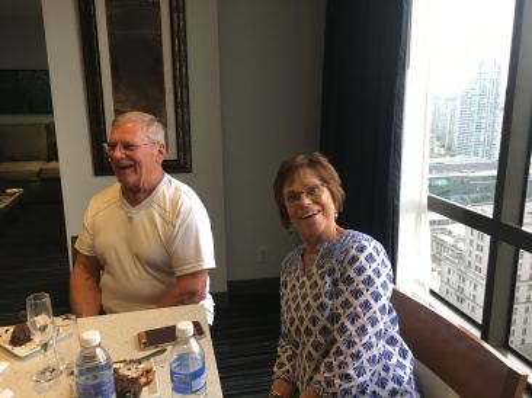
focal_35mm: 29
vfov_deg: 48.2
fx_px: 445
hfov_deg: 61.7
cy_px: 199
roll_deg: +0.0
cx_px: 266
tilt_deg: -11.9
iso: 80
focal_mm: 4.15
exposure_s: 1/30
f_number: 2.2
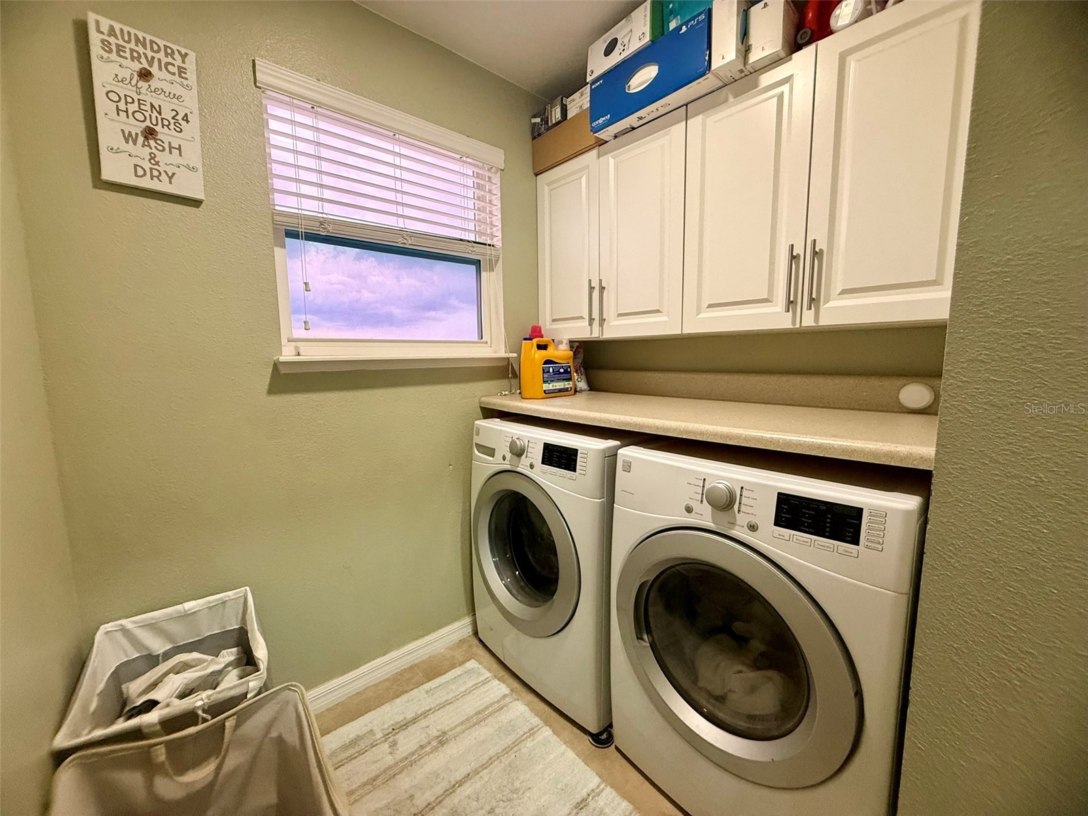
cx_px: 544
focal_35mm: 14
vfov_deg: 85.7
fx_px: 440
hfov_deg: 102.1
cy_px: 408
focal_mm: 2.22
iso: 320
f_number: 2.2
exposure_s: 1/60
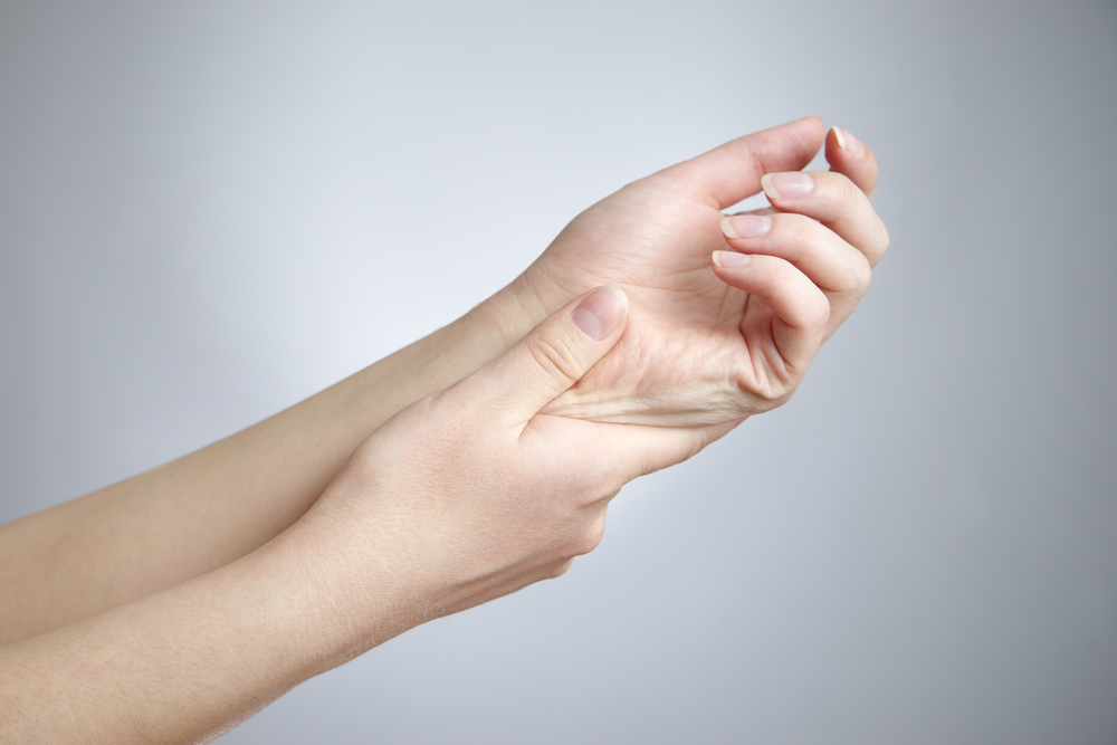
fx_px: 2327
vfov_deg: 18.2
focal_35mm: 75
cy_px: 372
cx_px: 558
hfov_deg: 27.0
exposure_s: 1/80
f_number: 7.1
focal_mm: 75
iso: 200
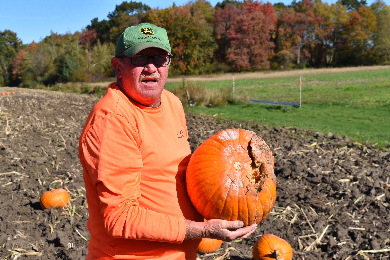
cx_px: 195
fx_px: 650
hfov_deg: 33.4
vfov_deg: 22.6
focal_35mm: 60
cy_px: 130
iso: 200
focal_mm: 40
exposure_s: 1/500
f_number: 11
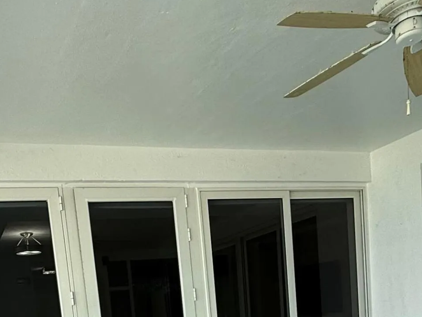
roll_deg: +5.2
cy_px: 379
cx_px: 159
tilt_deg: -6.6
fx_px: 512
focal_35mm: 42
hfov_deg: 44.4
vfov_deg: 29.6
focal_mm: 2.22
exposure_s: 1/342
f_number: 2.2
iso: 50
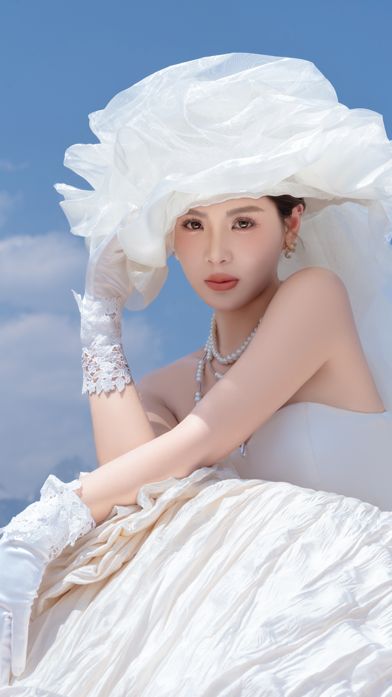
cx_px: 222
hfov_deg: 15.9
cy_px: 346
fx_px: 1404
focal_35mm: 76
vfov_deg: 27.9
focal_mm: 72
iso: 125
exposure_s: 1/125
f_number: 11
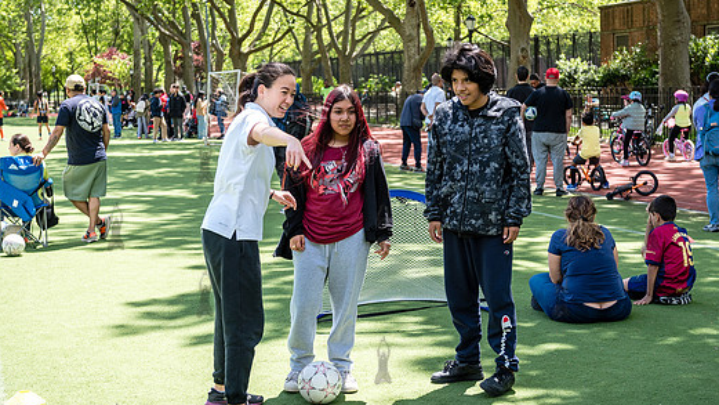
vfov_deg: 18.5
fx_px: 1239
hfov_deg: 32.4
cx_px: 363
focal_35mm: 65
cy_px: 184
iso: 200
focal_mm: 48
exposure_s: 1/400
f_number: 3.5
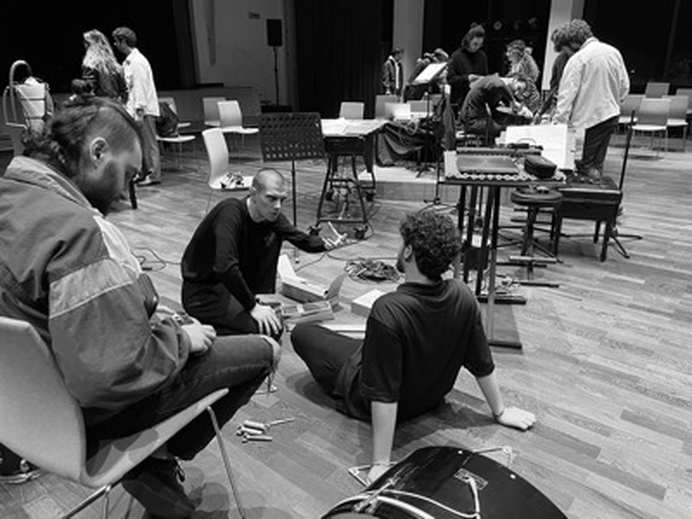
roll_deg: +0.5
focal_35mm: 26
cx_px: 346
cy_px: 260
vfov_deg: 53.1
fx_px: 520
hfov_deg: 67.3
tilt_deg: -19.9
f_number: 1.6
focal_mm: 4.2
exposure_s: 1/33
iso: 320
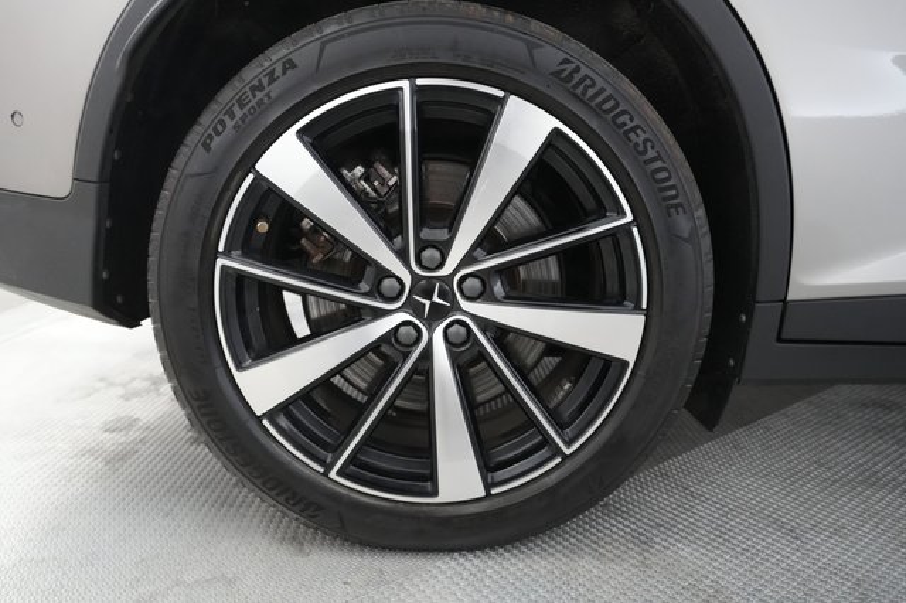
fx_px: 604
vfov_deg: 53.1
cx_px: 453
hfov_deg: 73.8
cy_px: 302
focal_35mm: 24
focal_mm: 24
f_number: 4
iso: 6400
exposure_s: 1/125
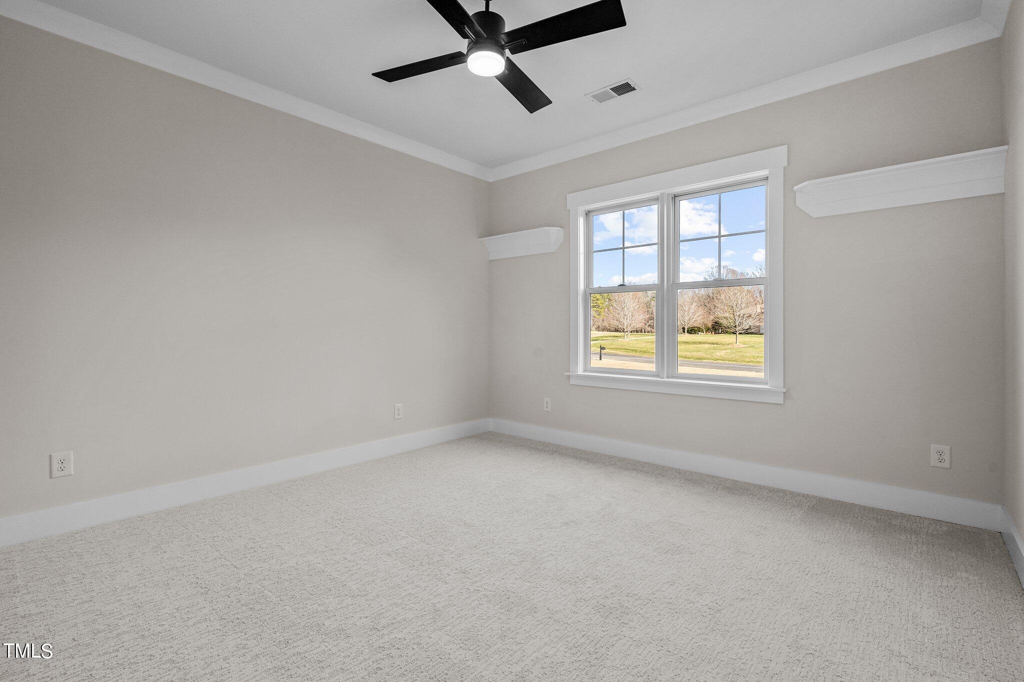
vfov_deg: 73.7
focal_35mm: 16
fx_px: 455
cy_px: 341
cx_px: 512
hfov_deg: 96.7
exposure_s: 1/10
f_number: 8
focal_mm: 16
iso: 400
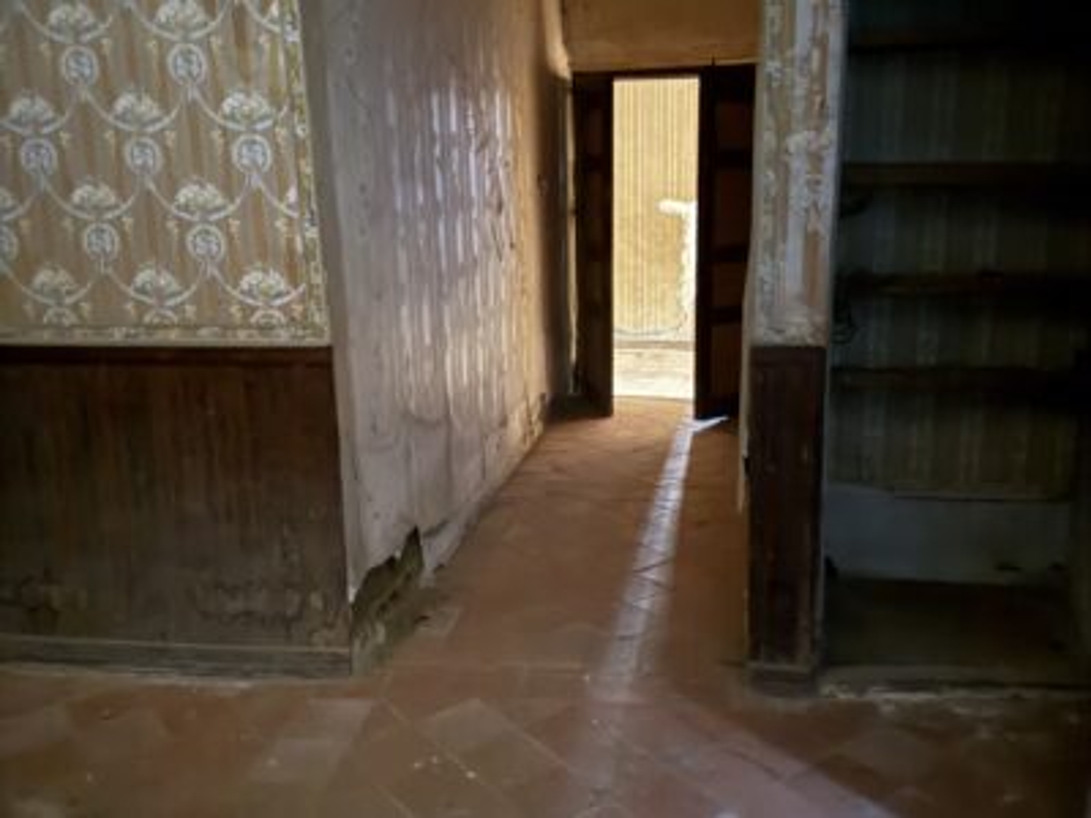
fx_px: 756
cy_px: 409
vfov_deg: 56.8
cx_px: 546
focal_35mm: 24
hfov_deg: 71.6
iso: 6400
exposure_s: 1/2
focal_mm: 6.76
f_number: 1.78
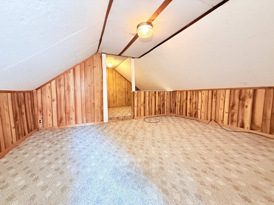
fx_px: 111
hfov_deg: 102.1
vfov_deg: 85.7
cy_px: 102
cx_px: 137
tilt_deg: -5.5
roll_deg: +0.1
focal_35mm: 14
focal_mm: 2.22
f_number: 2.2
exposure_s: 1/60
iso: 800
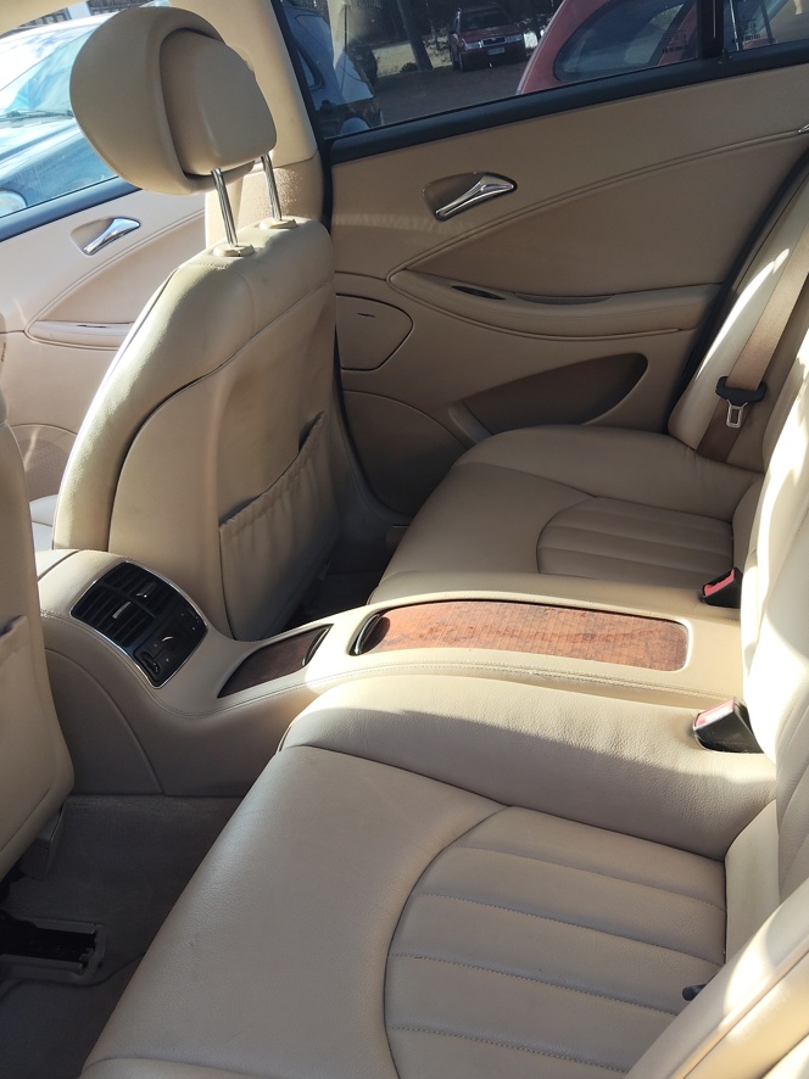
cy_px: 632
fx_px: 1029
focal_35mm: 33
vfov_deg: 55.1
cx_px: 533
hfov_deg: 42.4
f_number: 1.8
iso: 100
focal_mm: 4.15
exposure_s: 1/188
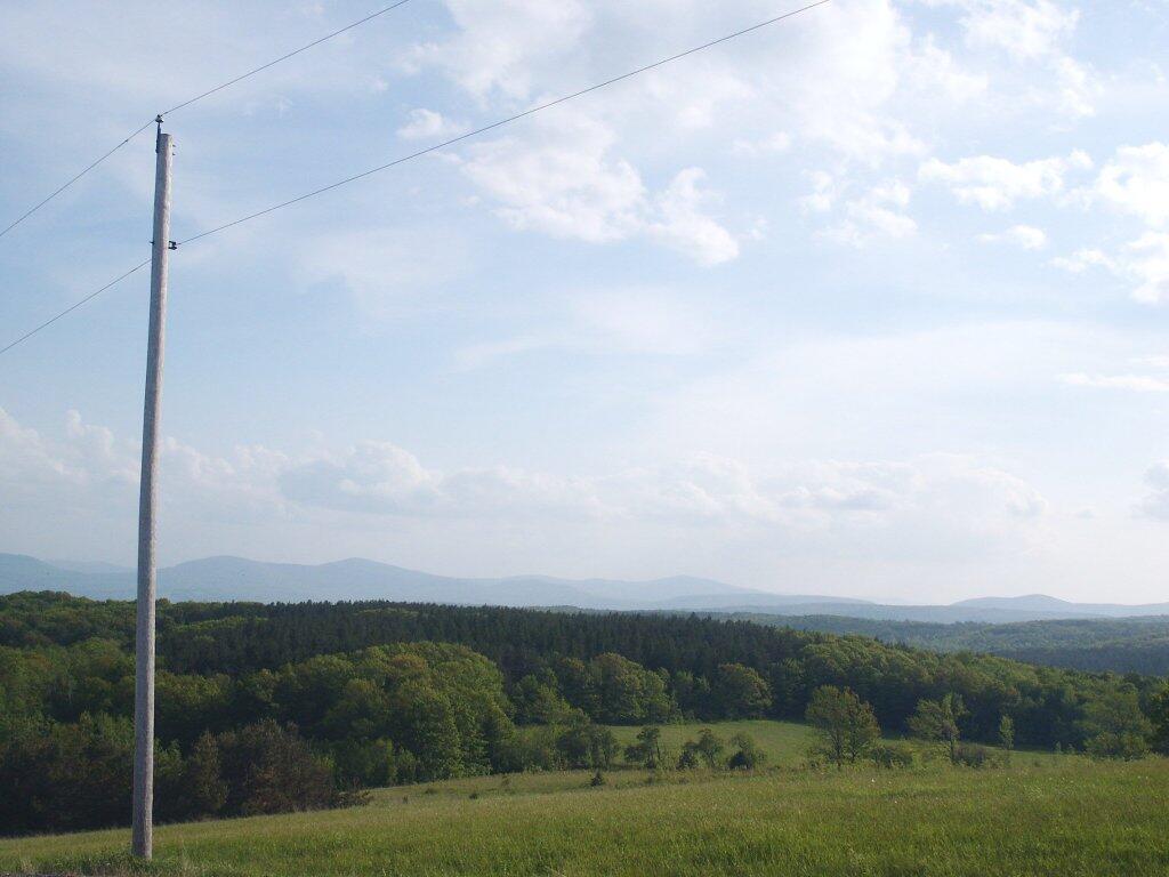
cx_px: 584
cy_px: 438
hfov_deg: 44.8
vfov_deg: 34.3
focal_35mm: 42
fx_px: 1418
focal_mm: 8.81
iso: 64
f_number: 8
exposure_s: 1/500
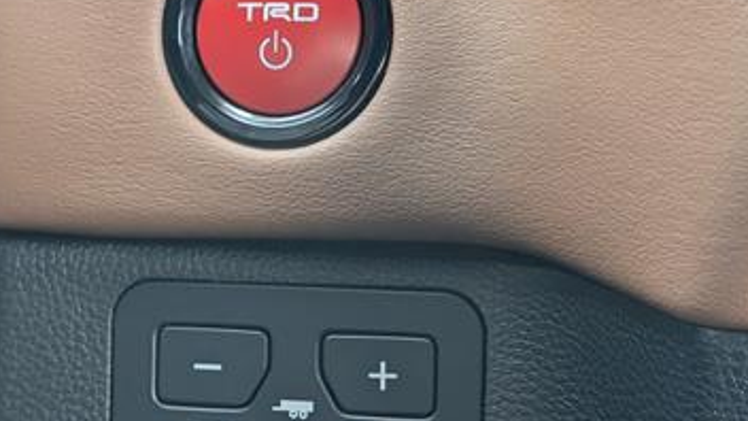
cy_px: 240
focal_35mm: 97
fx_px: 1924
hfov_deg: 22.0
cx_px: 357
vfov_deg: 12.5
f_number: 1.68
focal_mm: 6.9
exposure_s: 1/67.1
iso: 131
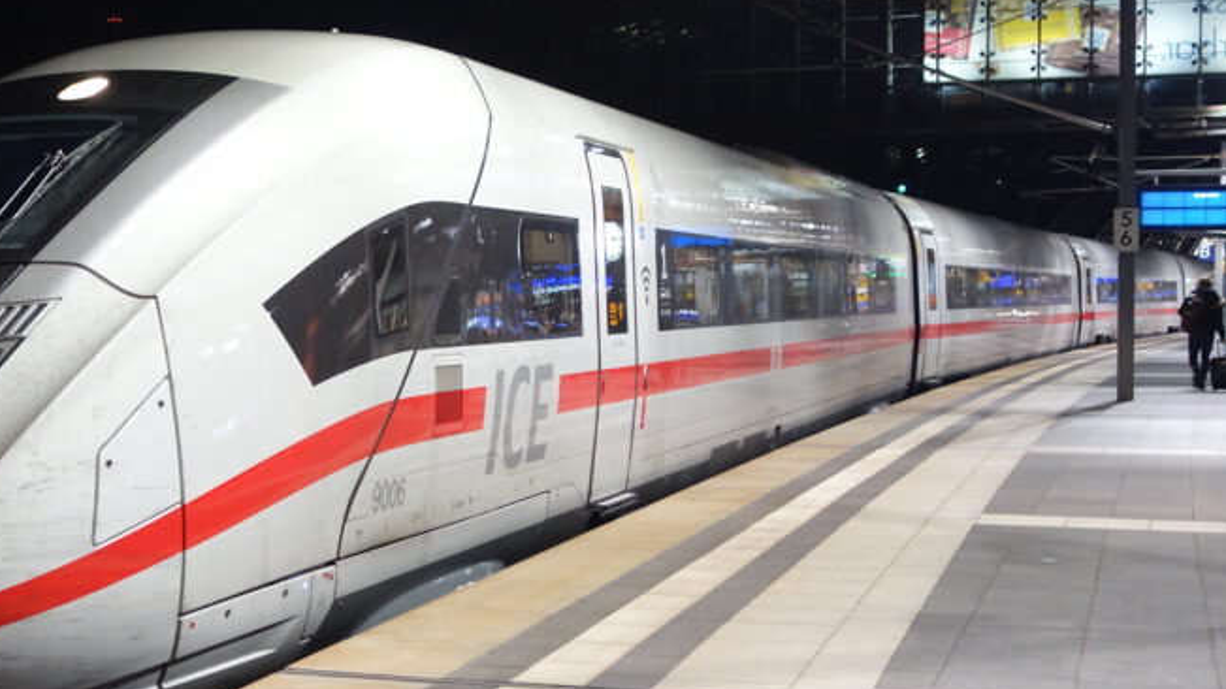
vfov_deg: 19.7
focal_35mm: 61
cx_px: 318
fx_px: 1983
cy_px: 304
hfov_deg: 33.7
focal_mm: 13.75
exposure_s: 1/15
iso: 400
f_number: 2.8
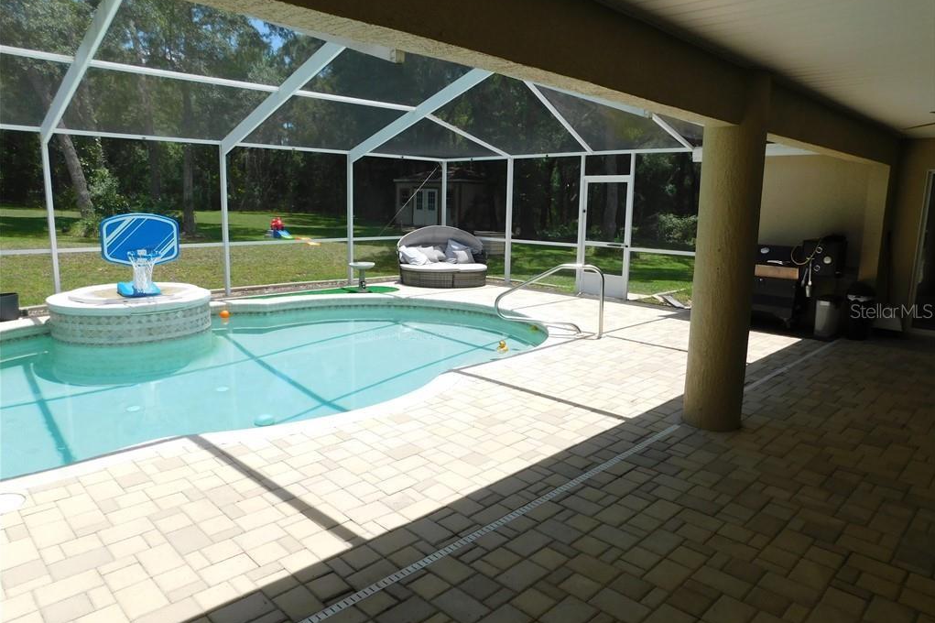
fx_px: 623
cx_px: 468
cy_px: 311
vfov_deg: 53.1
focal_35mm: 24
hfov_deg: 73.8
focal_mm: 4
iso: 125
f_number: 3
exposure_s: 1/1000
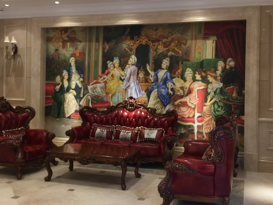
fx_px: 323
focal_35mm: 41
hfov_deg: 45.8
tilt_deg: +0.3
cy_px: 86
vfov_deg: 35.1
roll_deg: -2.0
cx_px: 143
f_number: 2.2
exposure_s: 1/33
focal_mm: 4.15
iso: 50
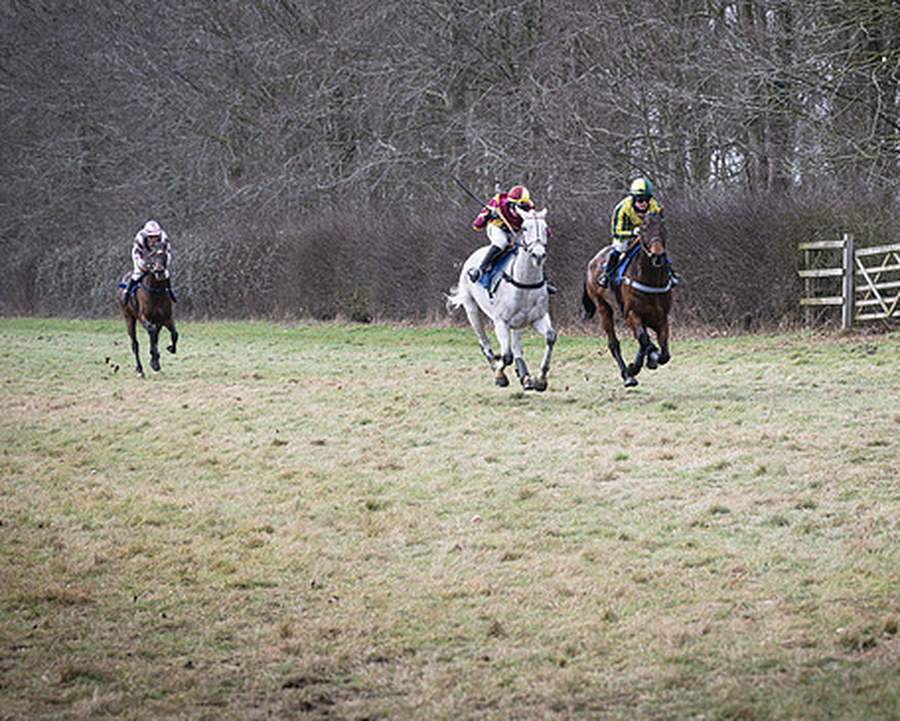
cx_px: 518
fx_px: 3890
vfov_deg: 10.6
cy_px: 292
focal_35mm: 146
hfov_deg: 13.2
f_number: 5
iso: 400
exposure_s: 1/1000
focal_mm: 105
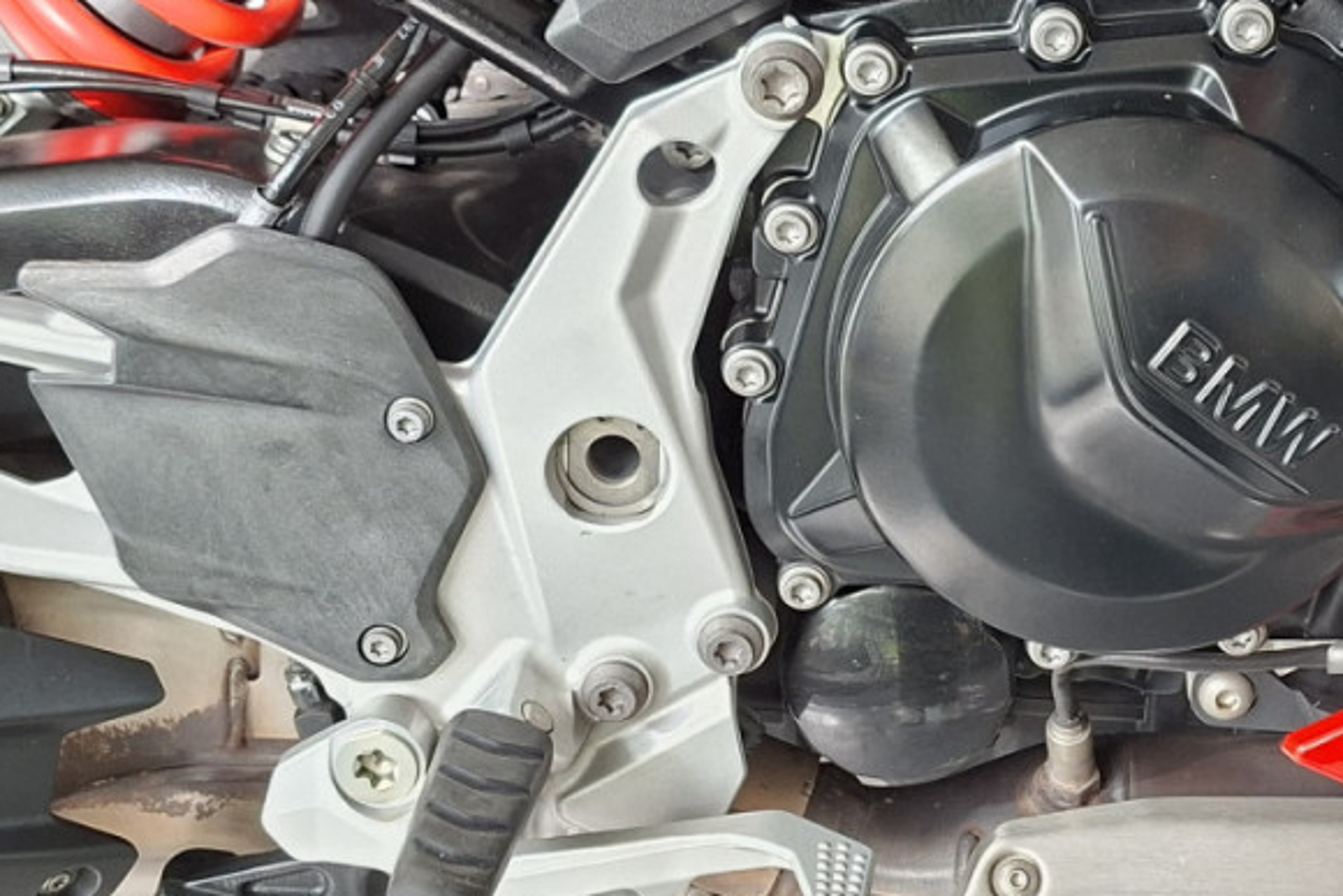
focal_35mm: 66
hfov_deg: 30.2
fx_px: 2463
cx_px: 949
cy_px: 280
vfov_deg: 20.5
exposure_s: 1/120
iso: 125
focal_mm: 5.54
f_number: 1.8
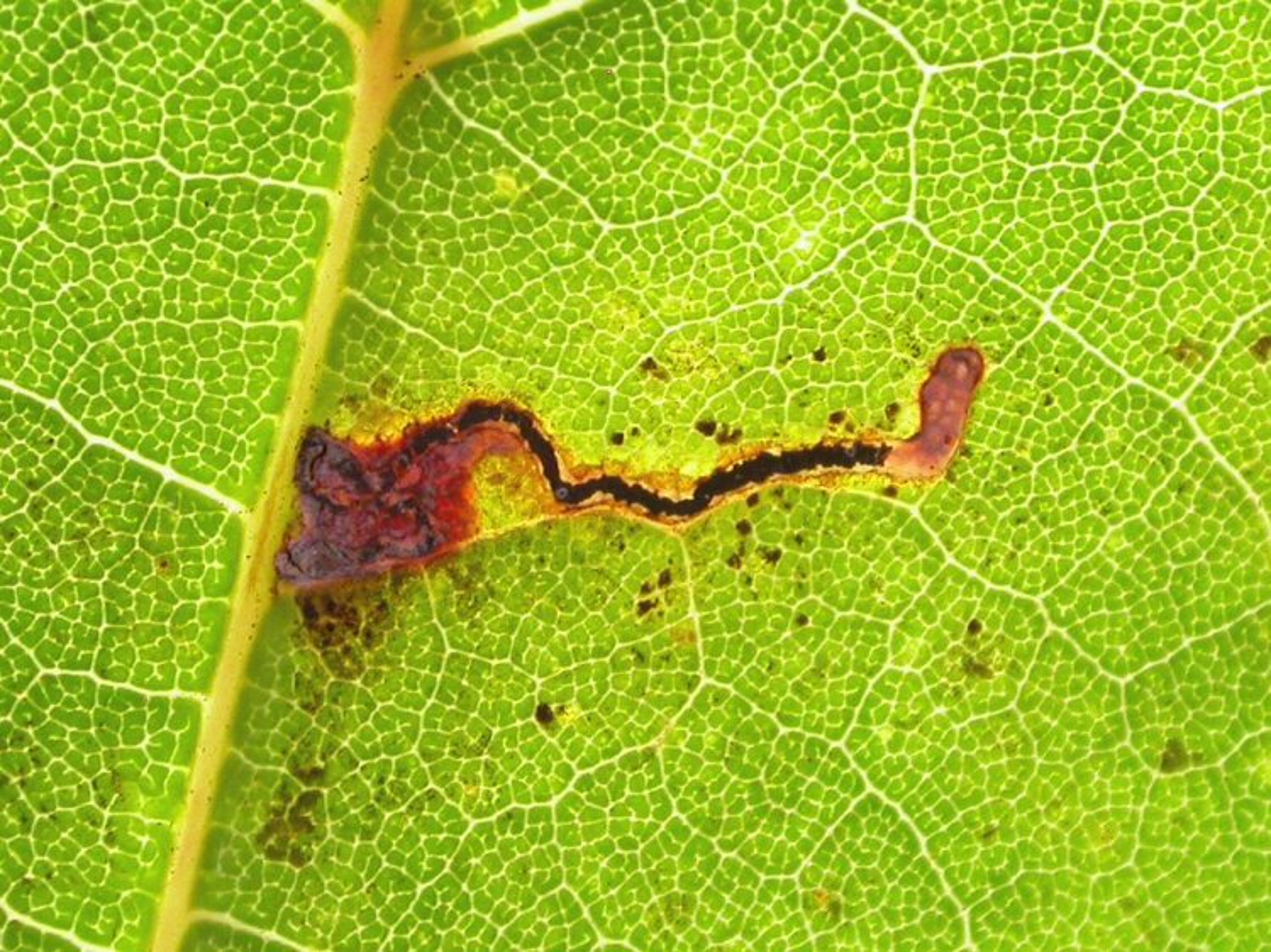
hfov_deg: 25.0
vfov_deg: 18.9
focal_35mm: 78
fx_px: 2863
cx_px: 636
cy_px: 476
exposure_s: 1/49.6
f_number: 3.5
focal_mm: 16.2
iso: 100
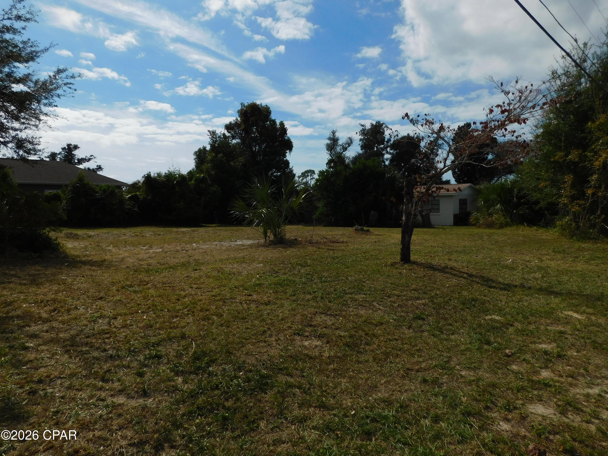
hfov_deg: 73.9
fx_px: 404
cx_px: 304
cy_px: 228
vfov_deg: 58.9
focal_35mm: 23
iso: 125
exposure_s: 1/1250
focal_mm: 4
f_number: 6
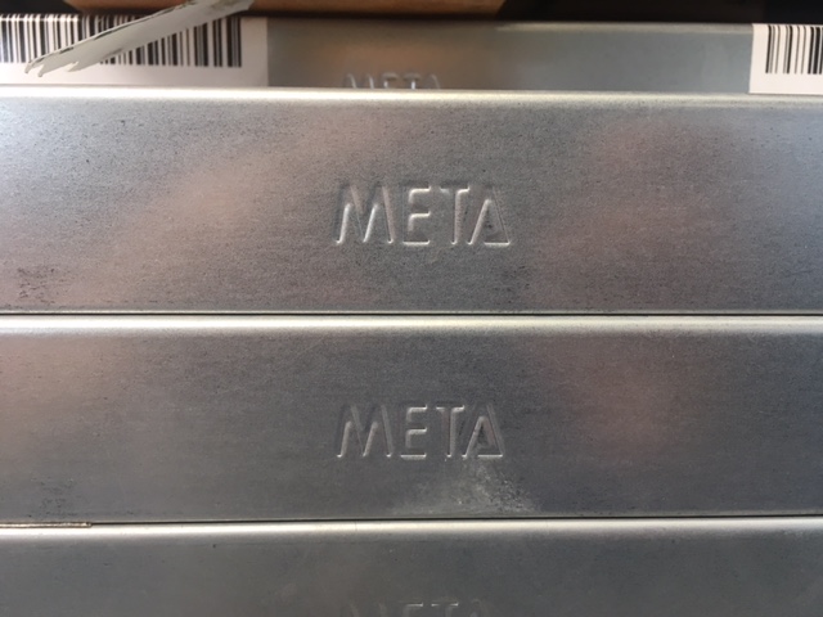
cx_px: 412
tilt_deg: -12.7
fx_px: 689
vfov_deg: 48.2
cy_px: 308
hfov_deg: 61.7
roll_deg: -0.7
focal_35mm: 29
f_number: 2.2
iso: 50
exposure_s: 1/33
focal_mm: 4.15
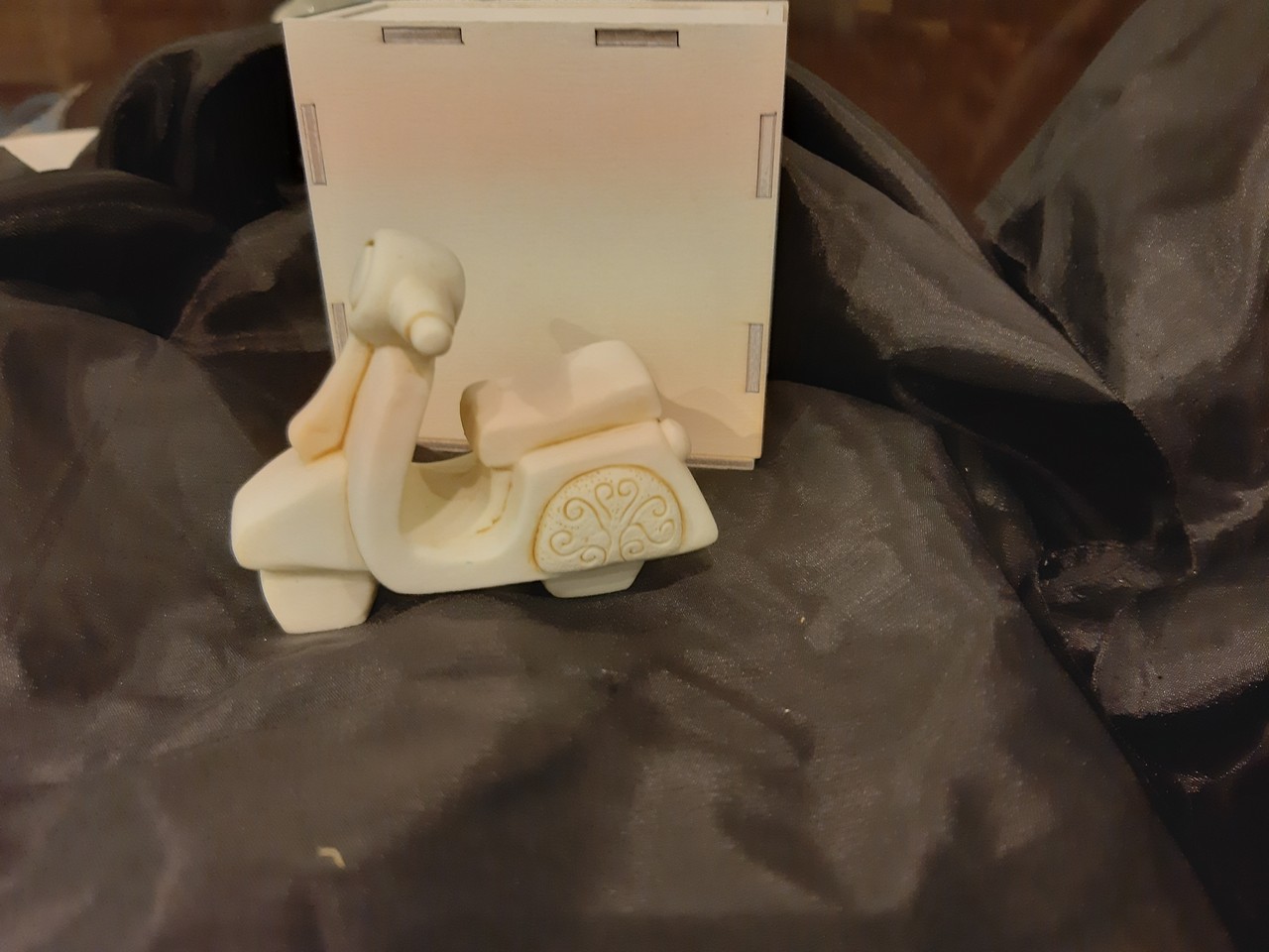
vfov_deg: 51.4
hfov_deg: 65.3
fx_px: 990
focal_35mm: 27
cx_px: 634
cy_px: 476
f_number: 1.7
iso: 250
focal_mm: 3.93
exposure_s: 1/50
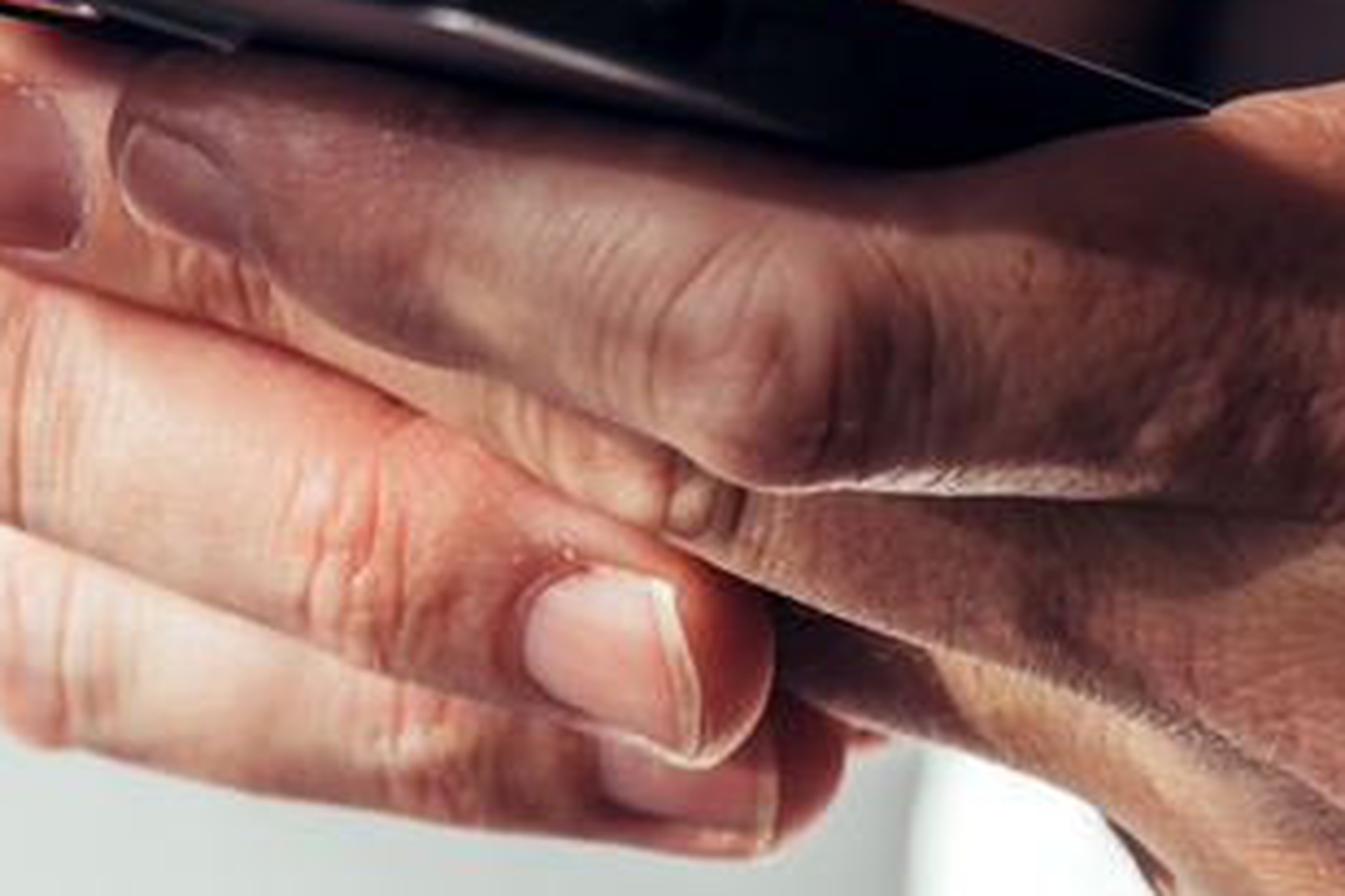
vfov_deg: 4.8
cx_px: 422
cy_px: -509
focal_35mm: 284
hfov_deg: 7.2
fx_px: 10610
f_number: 5
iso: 280
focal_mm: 70
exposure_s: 1/80
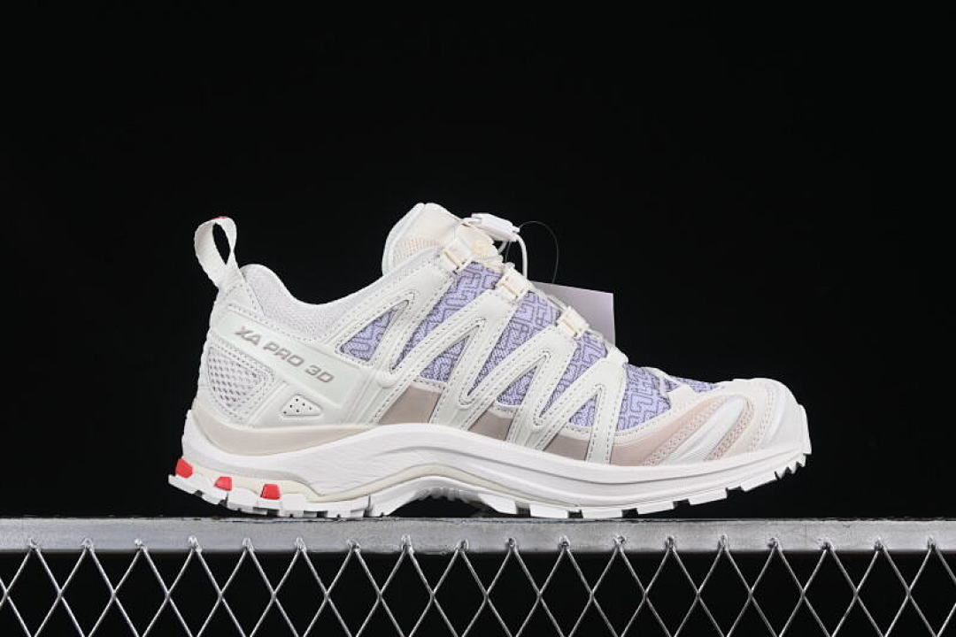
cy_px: 318
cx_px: 478
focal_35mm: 75
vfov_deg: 18.2
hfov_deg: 27.0
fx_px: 1992
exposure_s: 1/80
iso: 160
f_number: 8
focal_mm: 50
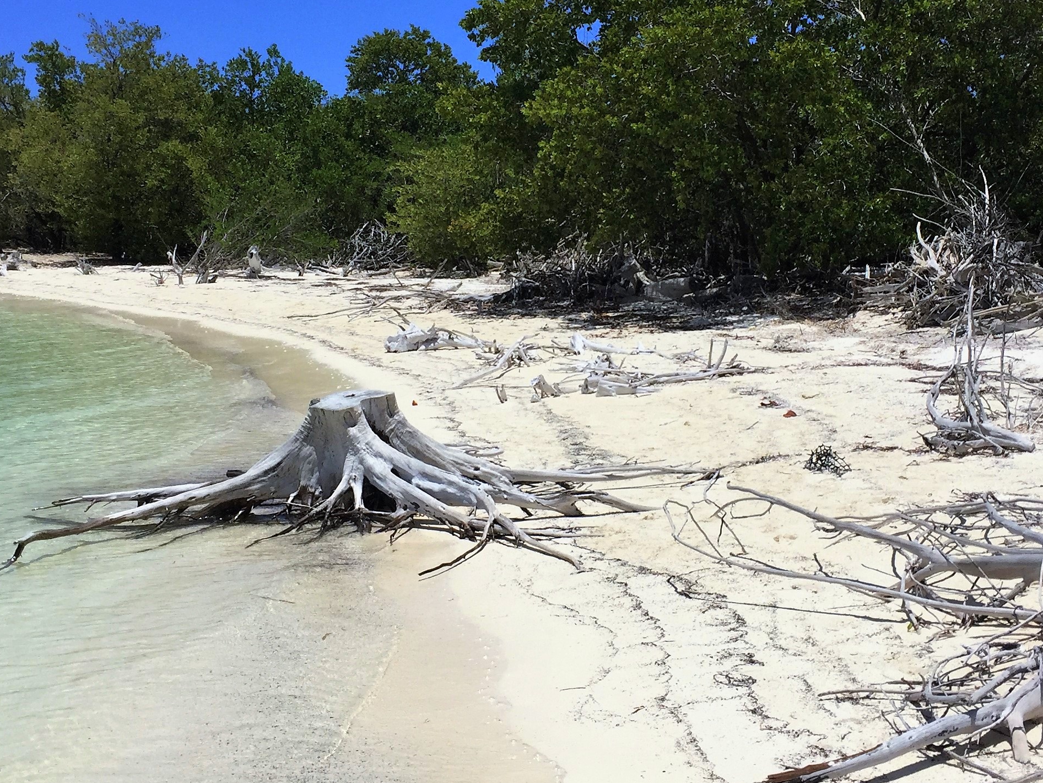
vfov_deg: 29.0
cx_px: 559
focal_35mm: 50
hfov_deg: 38.2
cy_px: 302
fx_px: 1507
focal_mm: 4.15
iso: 32
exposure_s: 1/6623
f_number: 2.2
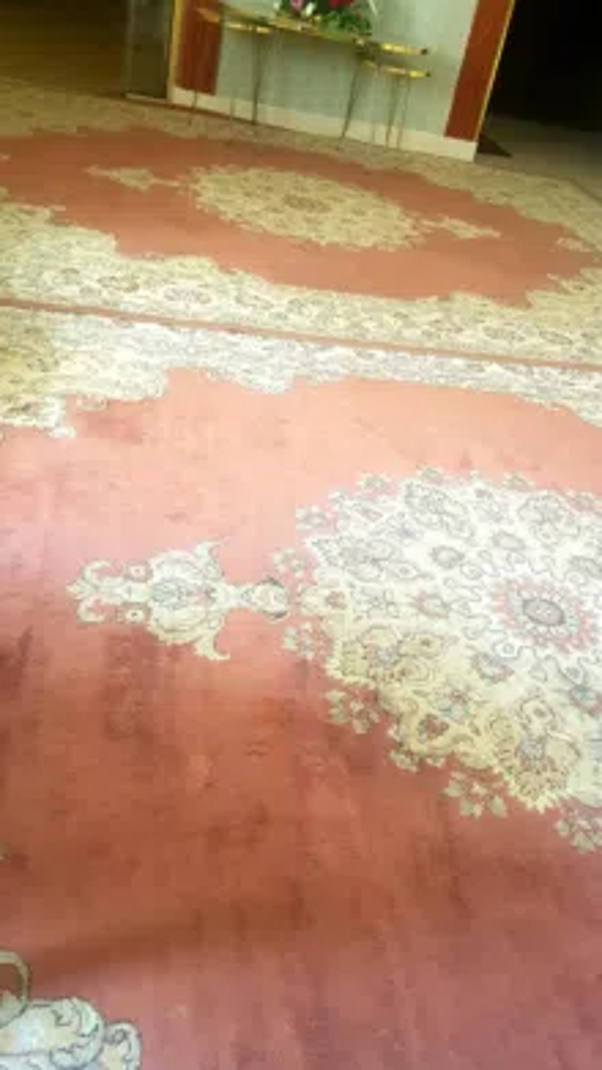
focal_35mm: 29
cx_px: 334
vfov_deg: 66.1
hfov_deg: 40.1
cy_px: 525
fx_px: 823
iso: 200
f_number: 1.7
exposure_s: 1/18
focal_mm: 4.2
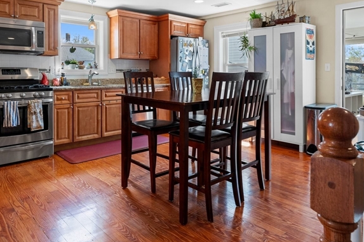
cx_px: 147
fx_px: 253
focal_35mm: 25
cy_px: 80
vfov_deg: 50.3
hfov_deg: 70.8
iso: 800
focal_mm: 14
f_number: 6.7
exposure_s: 1/60
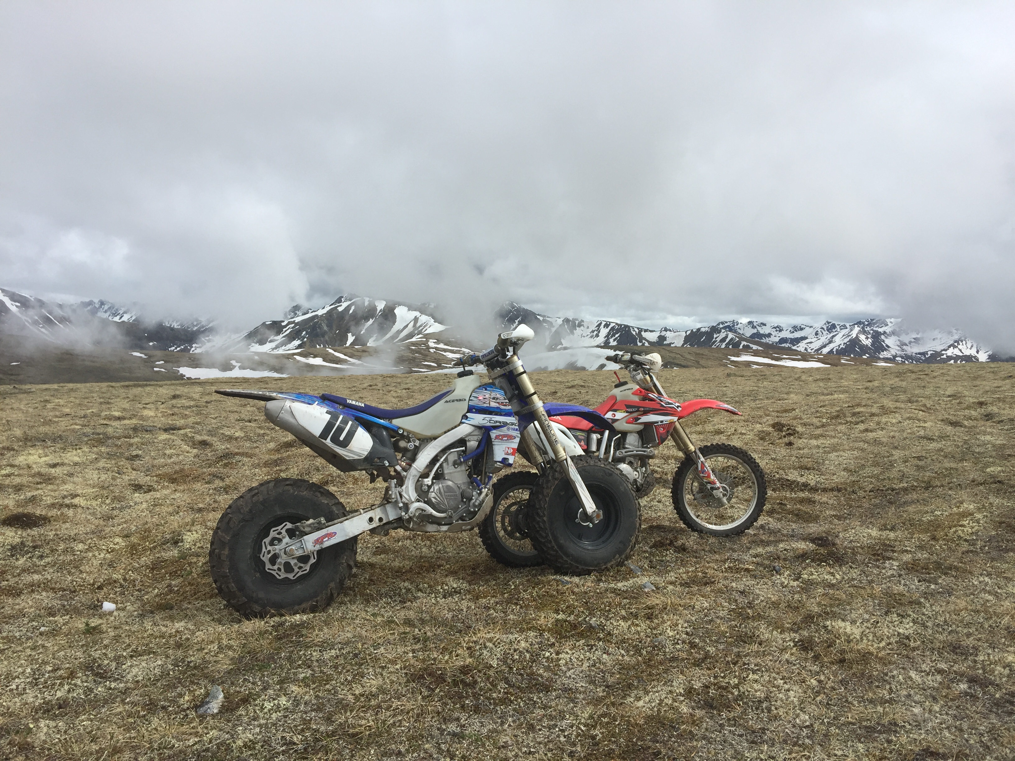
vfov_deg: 48.2
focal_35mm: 29
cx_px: 508
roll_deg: +0.1
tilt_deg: -2.4
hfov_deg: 61.7
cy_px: 380
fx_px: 850
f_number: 2.2
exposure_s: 1/2475
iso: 32
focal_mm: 4.15
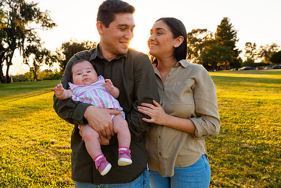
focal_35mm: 35
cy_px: 89
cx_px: 131
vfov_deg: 37.9
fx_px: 273
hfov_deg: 54.4
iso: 64
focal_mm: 32
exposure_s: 1/320
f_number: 6.3
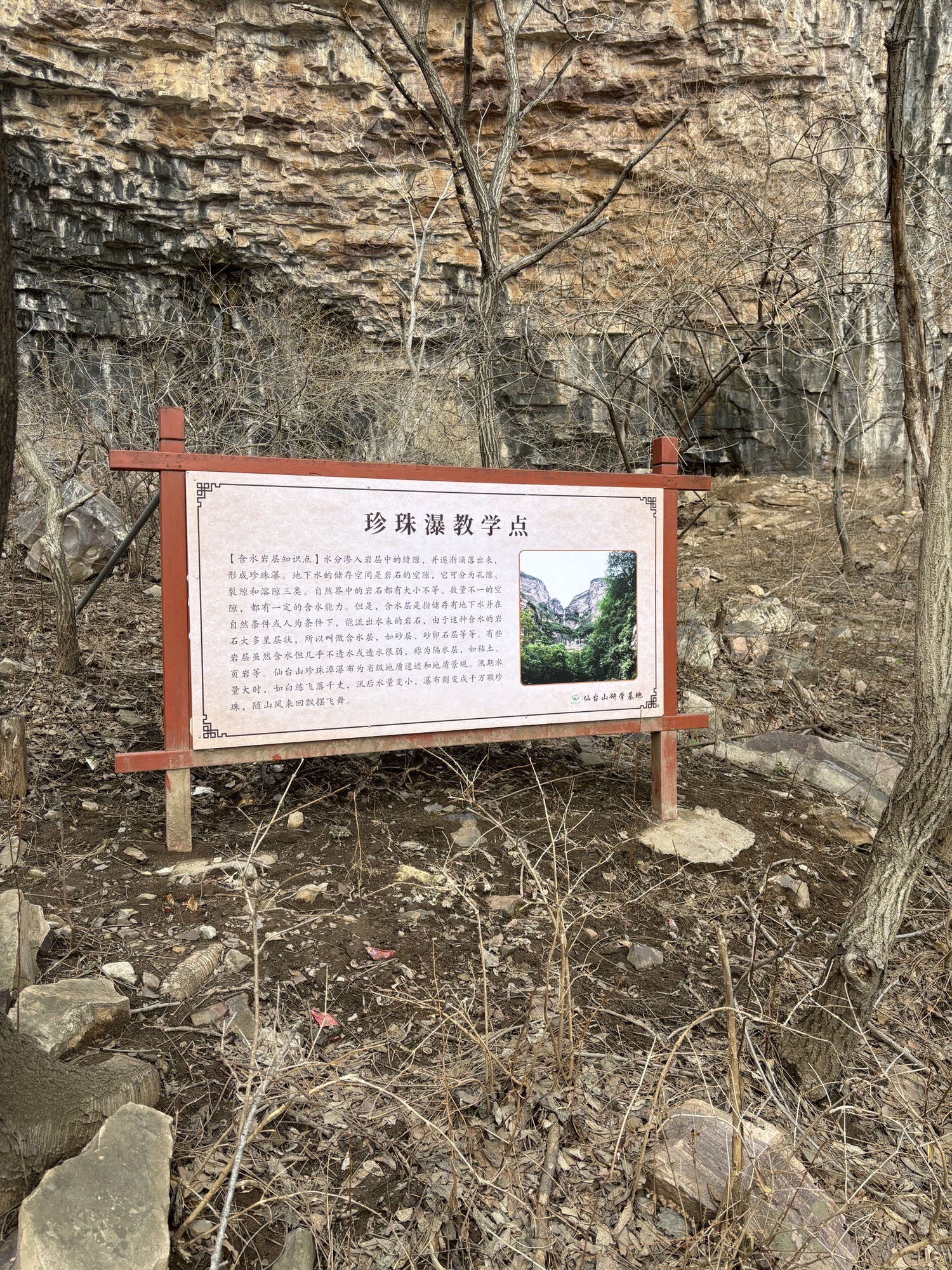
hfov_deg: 53.1
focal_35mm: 26
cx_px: 476
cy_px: 635
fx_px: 953
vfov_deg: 67.3
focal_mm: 5.96
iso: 50
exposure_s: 1/284
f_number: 1.6
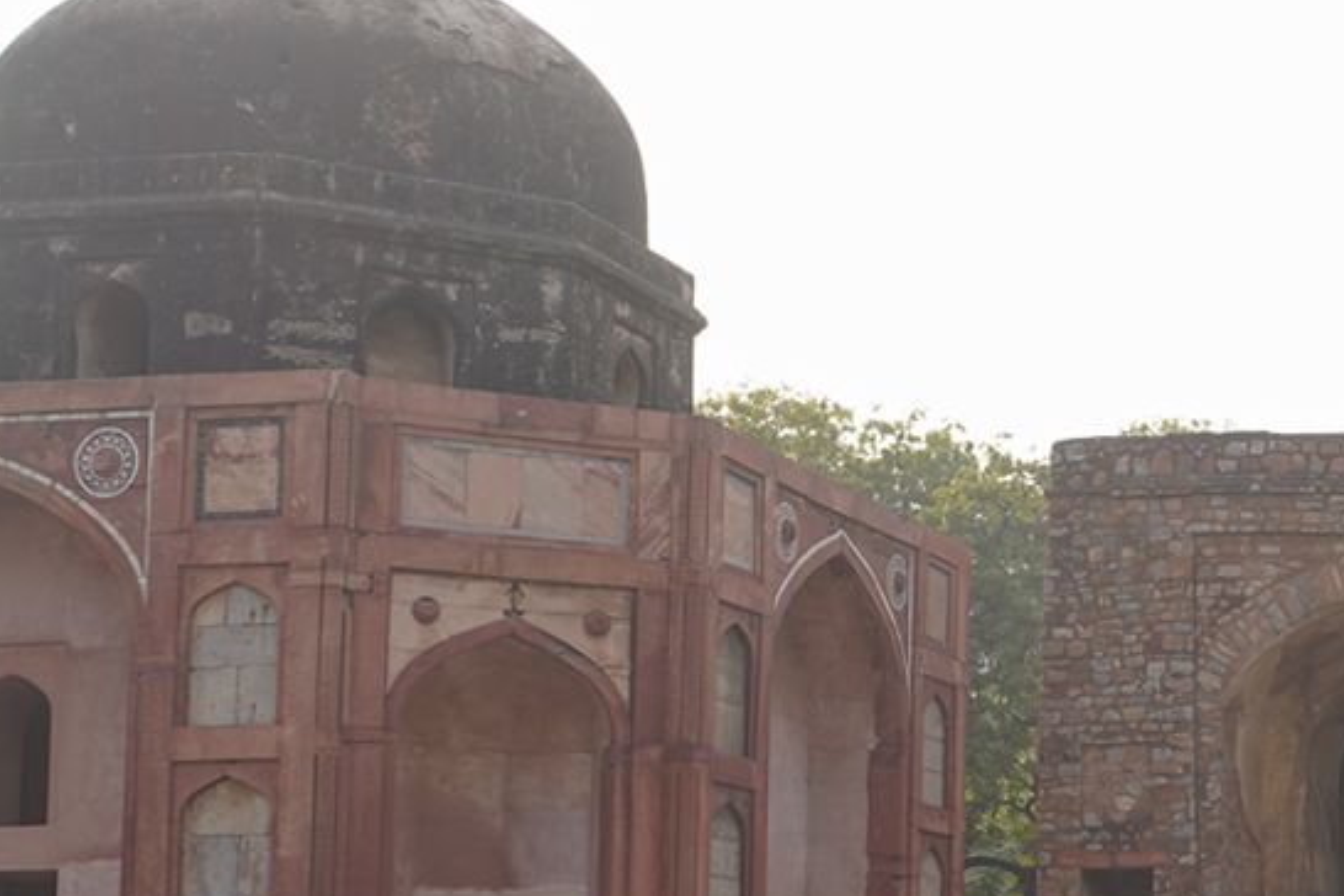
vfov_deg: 15.5
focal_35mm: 88
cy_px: 682
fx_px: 3285
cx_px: 1812
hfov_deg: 20.8
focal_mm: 24
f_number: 8
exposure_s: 1/100
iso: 100
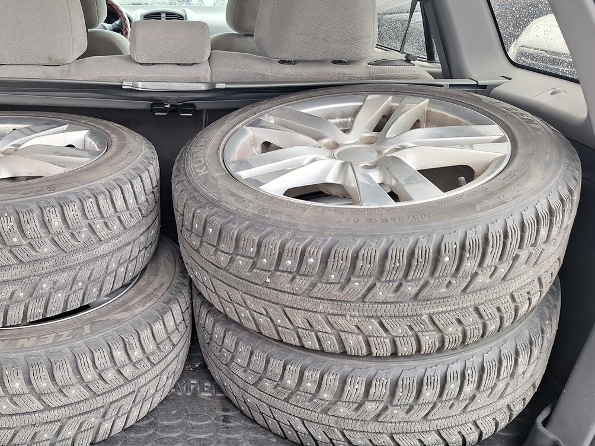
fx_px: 567
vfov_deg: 42.8
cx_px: 175
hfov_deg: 53.7
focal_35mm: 33
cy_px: 255
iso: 40
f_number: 1.8
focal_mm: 5.54
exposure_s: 1/60
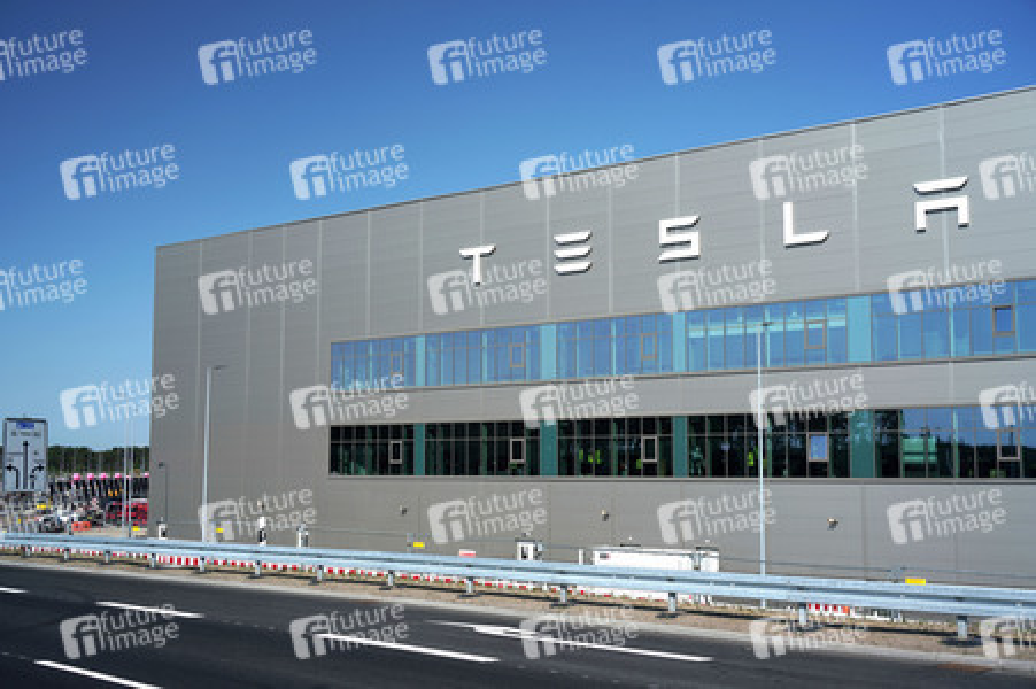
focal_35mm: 39
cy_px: 344
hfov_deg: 49.6
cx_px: 518
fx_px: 1121
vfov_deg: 34.2
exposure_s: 1/200
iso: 100
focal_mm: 39
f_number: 8
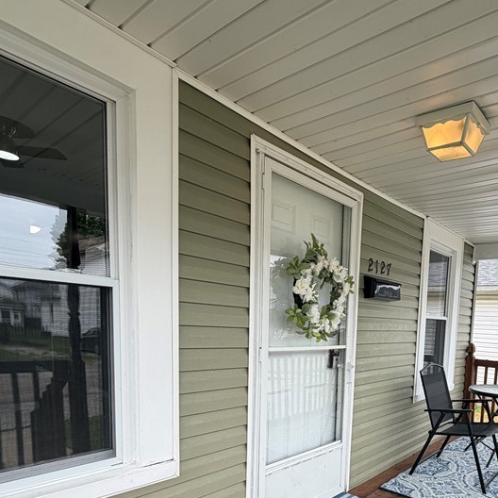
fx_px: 391
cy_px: 369
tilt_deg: -7.0
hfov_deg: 63.0
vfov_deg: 61.7
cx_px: 340
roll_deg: -2.5
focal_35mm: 24
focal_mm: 2.22
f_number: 2.2
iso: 50
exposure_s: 1/502
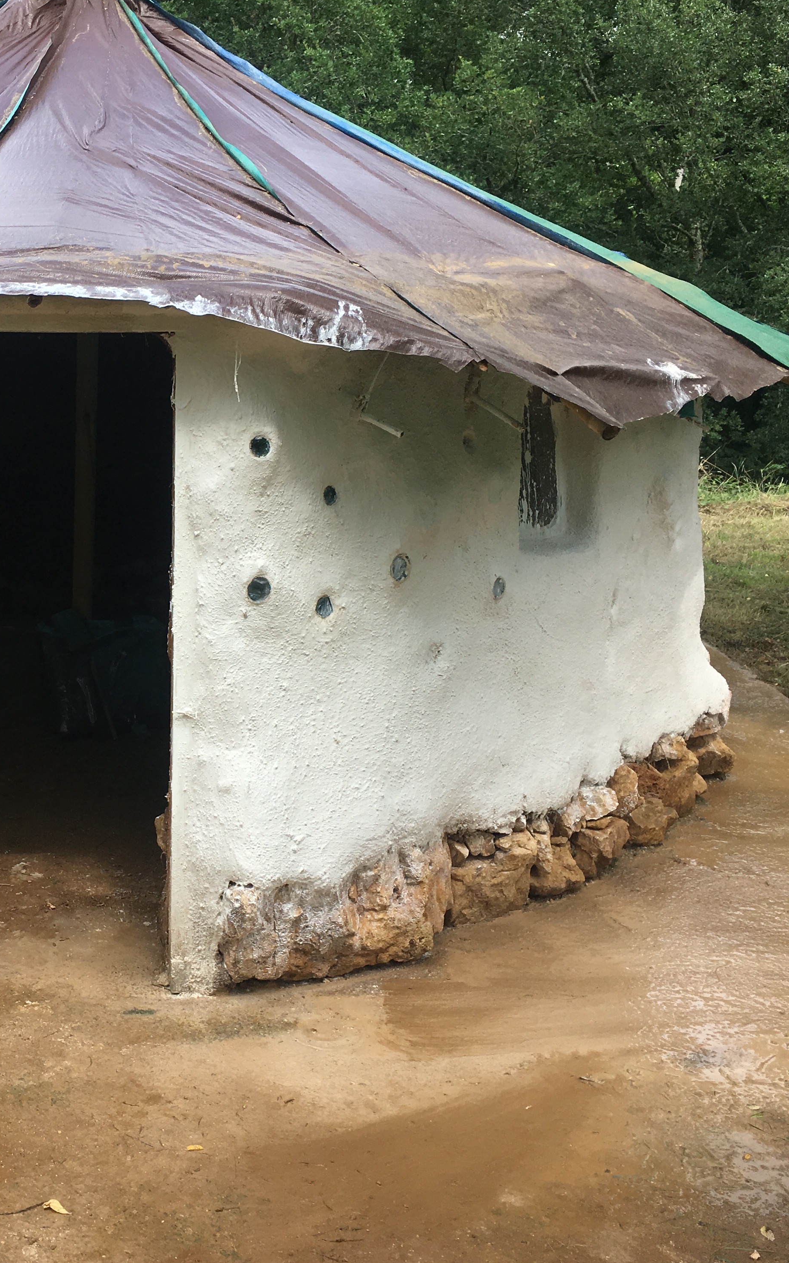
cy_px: 642
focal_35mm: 42
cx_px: 70
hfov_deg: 29.2
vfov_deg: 47.2
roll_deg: -0.8
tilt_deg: -11.2
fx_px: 1445
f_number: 2.2
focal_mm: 4.15
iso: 25
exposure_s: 1/785
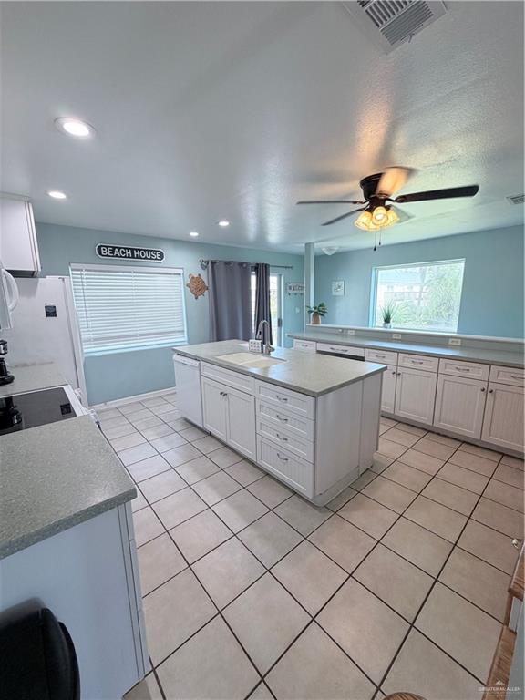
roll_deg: +0.5
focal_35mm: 14
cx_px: 262
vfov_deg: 102.1
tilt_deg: -9.5
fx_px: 283
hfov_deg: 85.7
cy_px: 350
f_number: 2.2
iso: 200
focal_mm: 2.22
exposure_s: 1/120
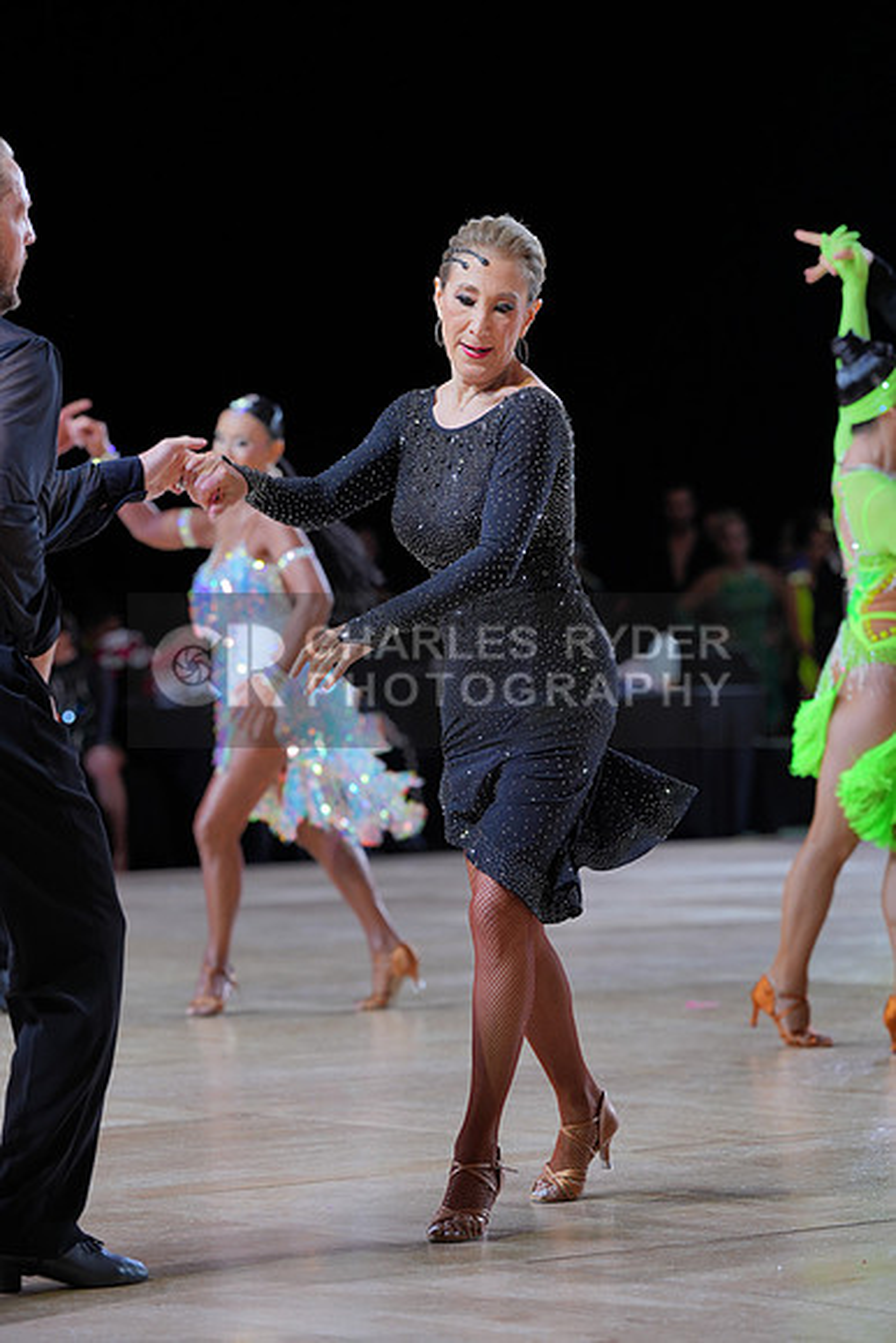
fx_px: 4962
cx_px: 448
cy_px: 672
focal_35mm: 133
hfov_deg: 10.3
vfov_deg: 15.4
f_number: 4
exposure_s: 1/400
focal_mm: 133
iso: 500
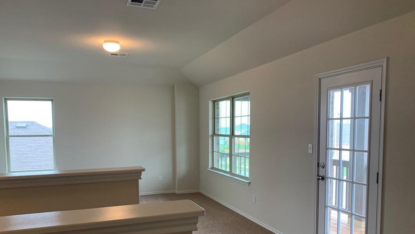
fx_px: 319
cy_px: 155
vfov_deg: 39.7
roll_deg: -0.2
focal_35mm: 29
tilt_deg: -2.8
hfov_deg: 66.0
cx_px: 204
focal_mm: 4.25
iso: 100
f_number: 1.8
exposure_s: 1/60
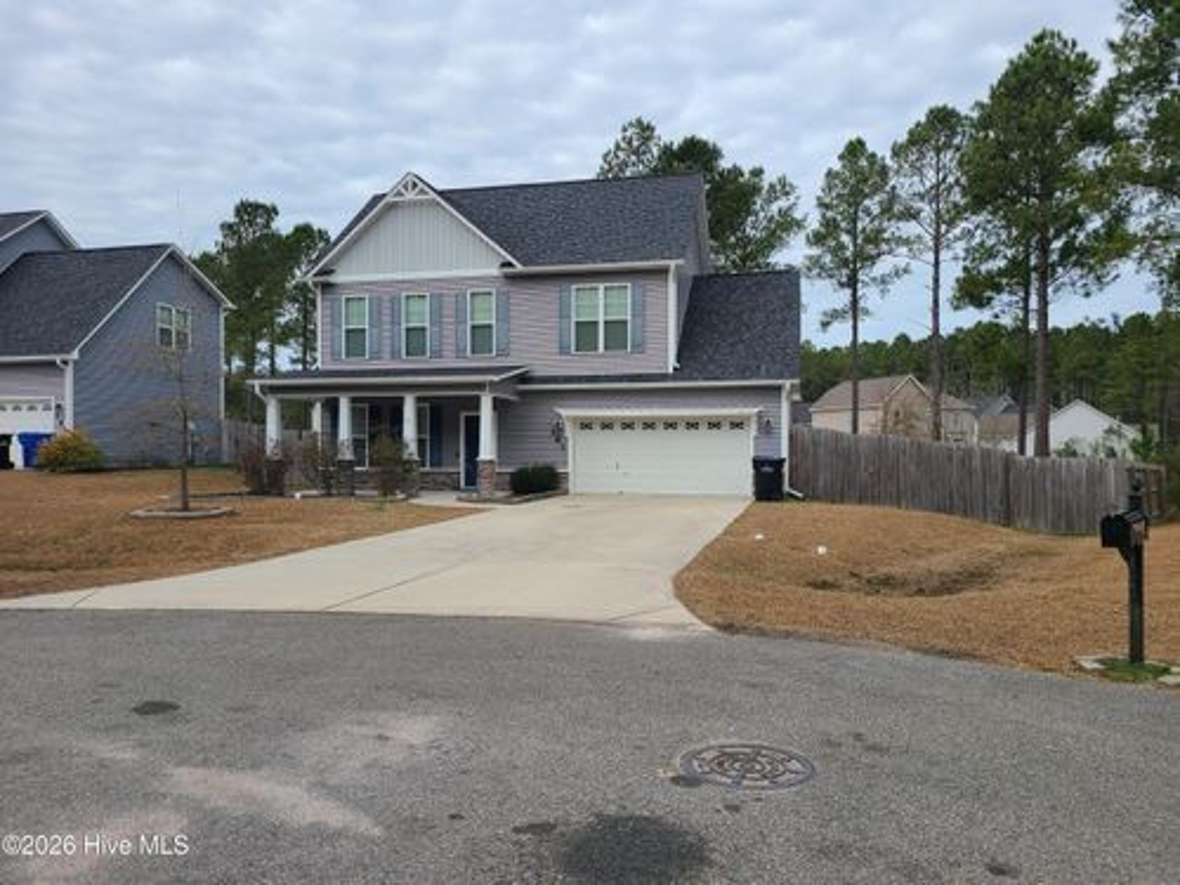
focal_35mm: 26
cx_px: 590
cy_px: 442
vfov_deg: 53.1
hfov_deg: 67.3
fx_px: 886
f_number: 1.8
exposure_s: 1/1321
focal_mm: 5.4
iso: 40
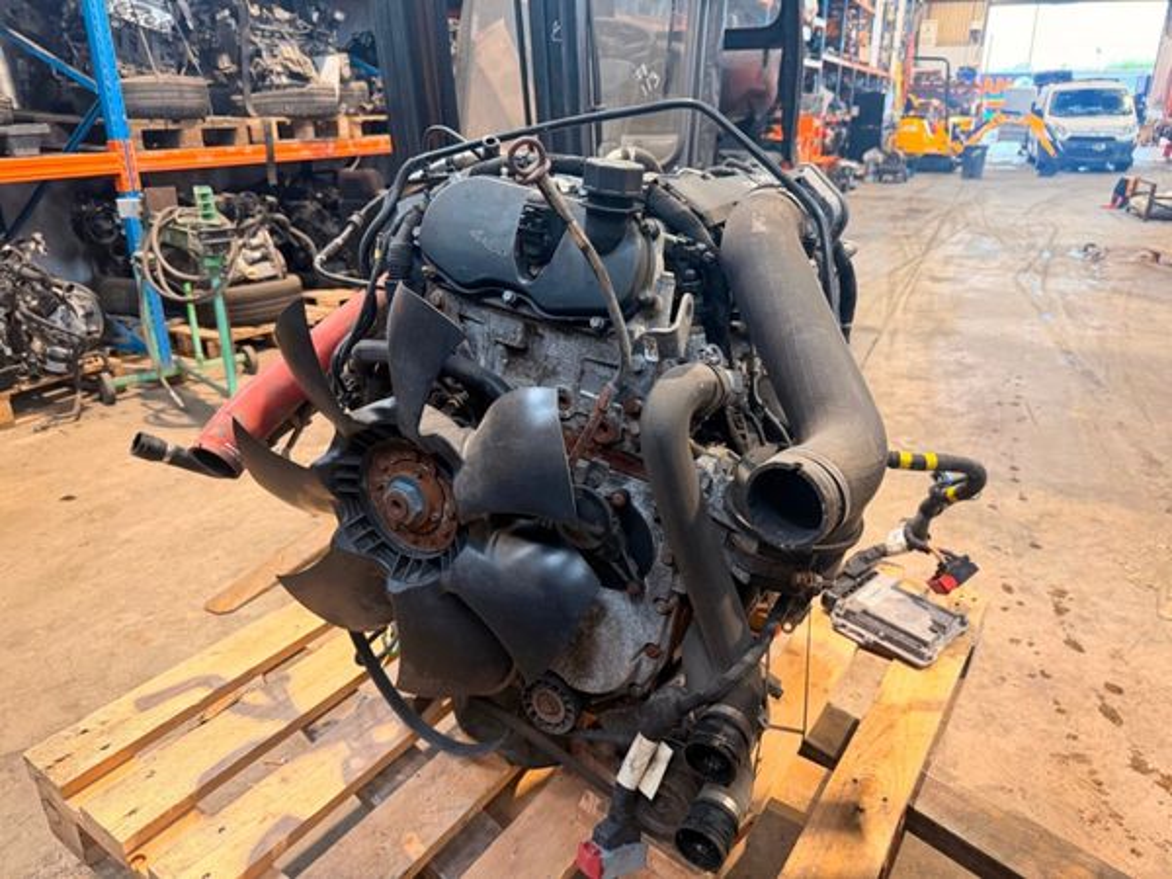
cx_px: 586
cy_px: 440
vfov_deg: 56.8
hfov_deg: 71.6
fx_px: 813
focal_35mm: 24
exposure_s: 1/60
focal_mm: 6.76
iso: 500
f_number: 1.78
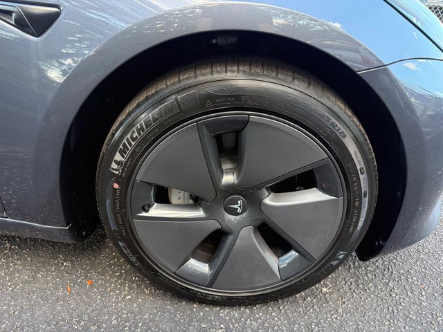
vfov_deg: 56.8
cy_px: 166
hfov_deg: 71.6
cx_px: 222
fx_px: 307
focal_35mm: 24
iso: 200
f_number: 1.78
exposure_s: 1/226
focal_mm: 6.76
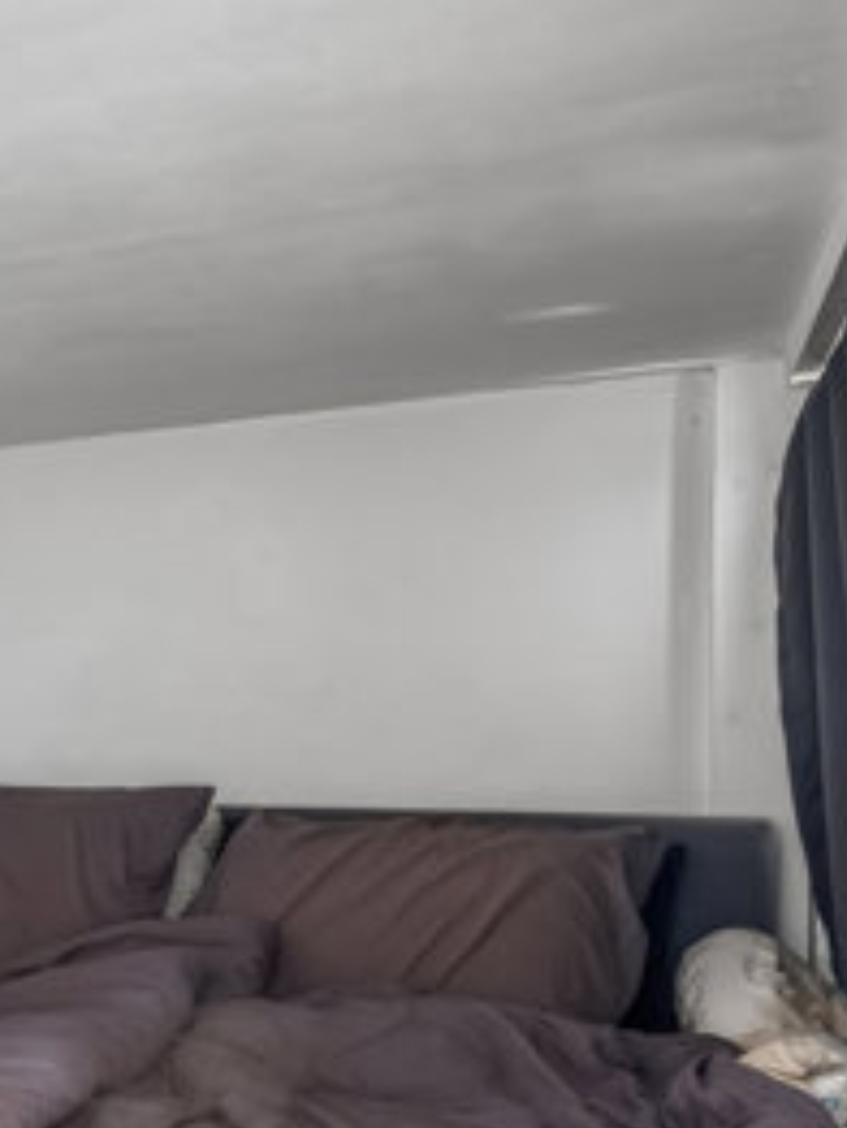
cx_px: -532
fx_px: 1728
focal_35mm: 53
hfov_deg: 21.5
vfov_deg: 35.8
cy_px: 758
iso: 200
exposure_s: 1.3
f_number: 9
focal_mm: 18
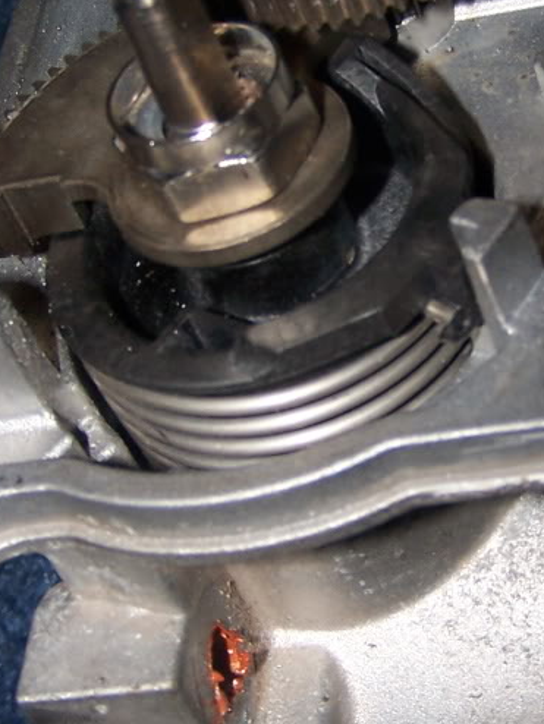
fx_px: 2073
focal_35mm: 99
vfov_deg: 19.8
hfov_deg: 14.9
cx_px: 440
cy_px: 319
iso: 80
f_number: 2.8
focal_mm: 6.3
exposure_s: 1/60
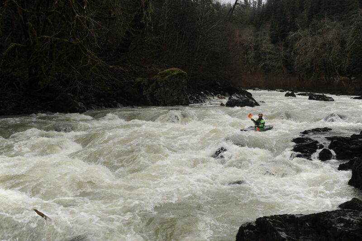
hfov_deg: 54.5
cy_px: 120
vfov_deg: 37.8
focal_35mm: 35
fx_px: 352
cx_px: 181
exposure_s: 1/160
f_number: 5.6
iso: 320
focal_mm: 35
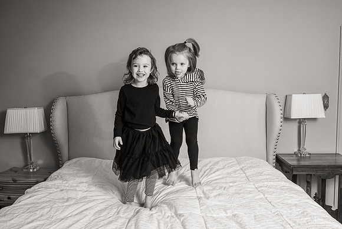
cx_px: 183
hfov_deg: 60.6
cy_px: 109
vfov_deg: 42.6
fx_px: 292
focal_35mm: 31
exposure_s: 1/200
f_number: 5.6
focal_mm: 28
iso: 400
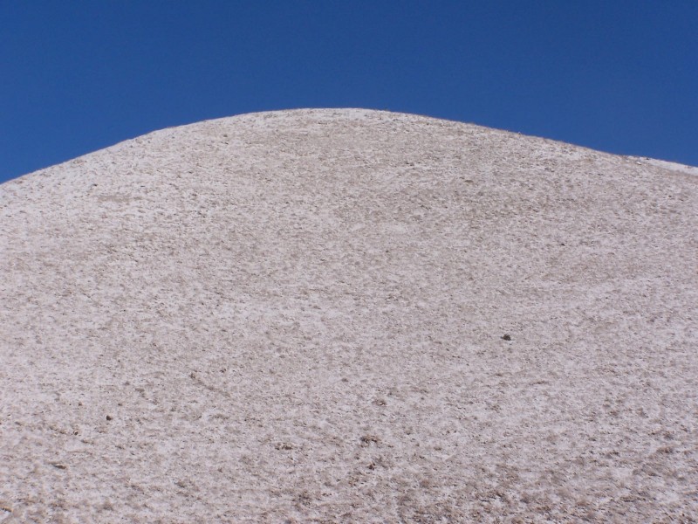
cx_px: 349
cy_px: 262
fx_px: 1895
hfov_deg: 20.9
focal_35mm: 94
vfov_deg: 15.7
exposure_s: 1/750
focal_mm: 15.6
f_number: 6.3
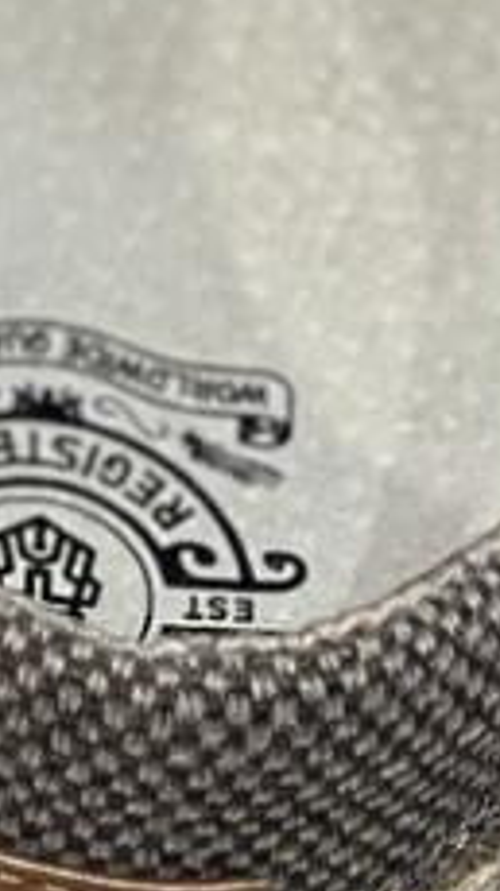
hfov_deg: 2.5
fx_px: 11504
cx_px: -868
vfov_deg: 4.4
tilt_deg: -57.5
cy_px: -382
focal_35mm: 487
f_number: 2.8
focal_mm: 9
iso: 80
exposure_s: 1/100
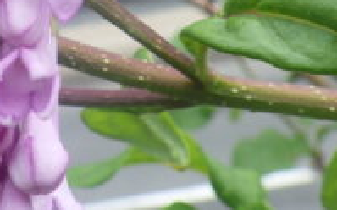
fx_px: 945
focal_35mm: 103
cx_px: 141
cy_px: -82
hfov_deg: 20.2
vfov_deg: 12.2
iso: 125
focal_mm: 6.1
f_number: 4.6
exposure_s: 1/200
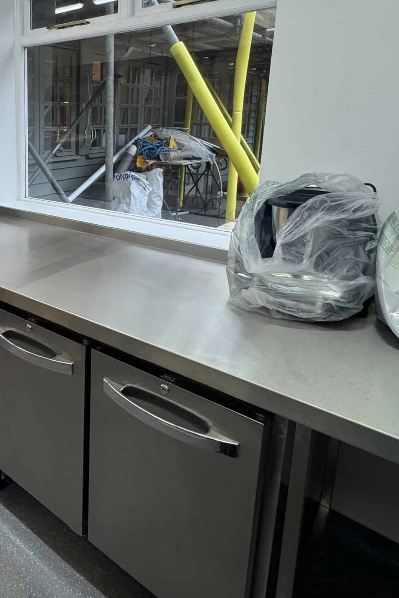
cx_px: 40
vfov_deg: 67.8
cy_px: 208
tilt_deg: -11.8
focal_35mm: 26
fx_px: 432
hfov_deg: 45.0
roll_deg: +0.3
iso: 50
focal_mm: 2.22
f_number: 2.2
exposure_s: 1/100
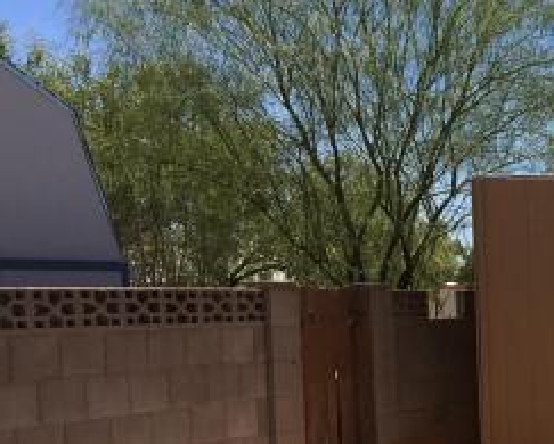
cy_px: 428
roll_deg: +0.6
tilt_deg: -3.7
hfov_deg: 18.8
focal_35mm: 93
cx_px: 764
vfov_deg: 16.3
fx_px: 1527
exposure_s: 1/1709
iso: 25
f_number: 2.2
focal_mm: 4.15
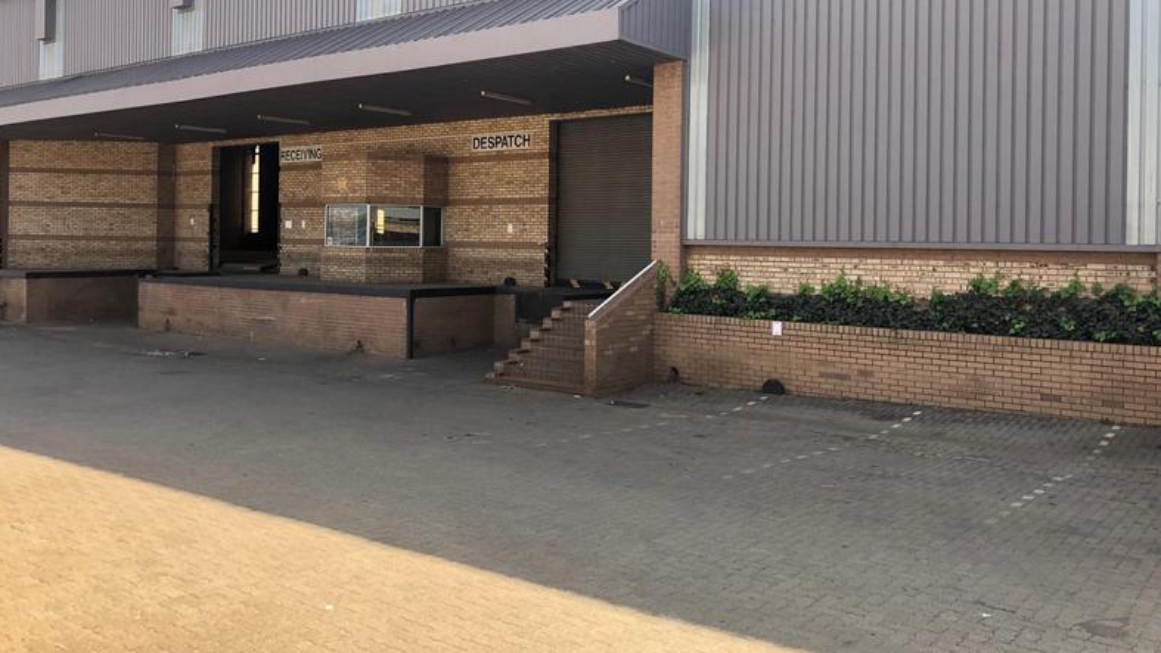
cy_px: 249
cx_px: 586
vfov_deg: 37.6
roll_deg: -0.6
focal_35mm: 31
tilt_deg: +0.5
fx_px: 954
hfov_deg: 62.6
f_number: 1.8
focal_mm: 3.99
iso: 20
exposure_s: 1/403
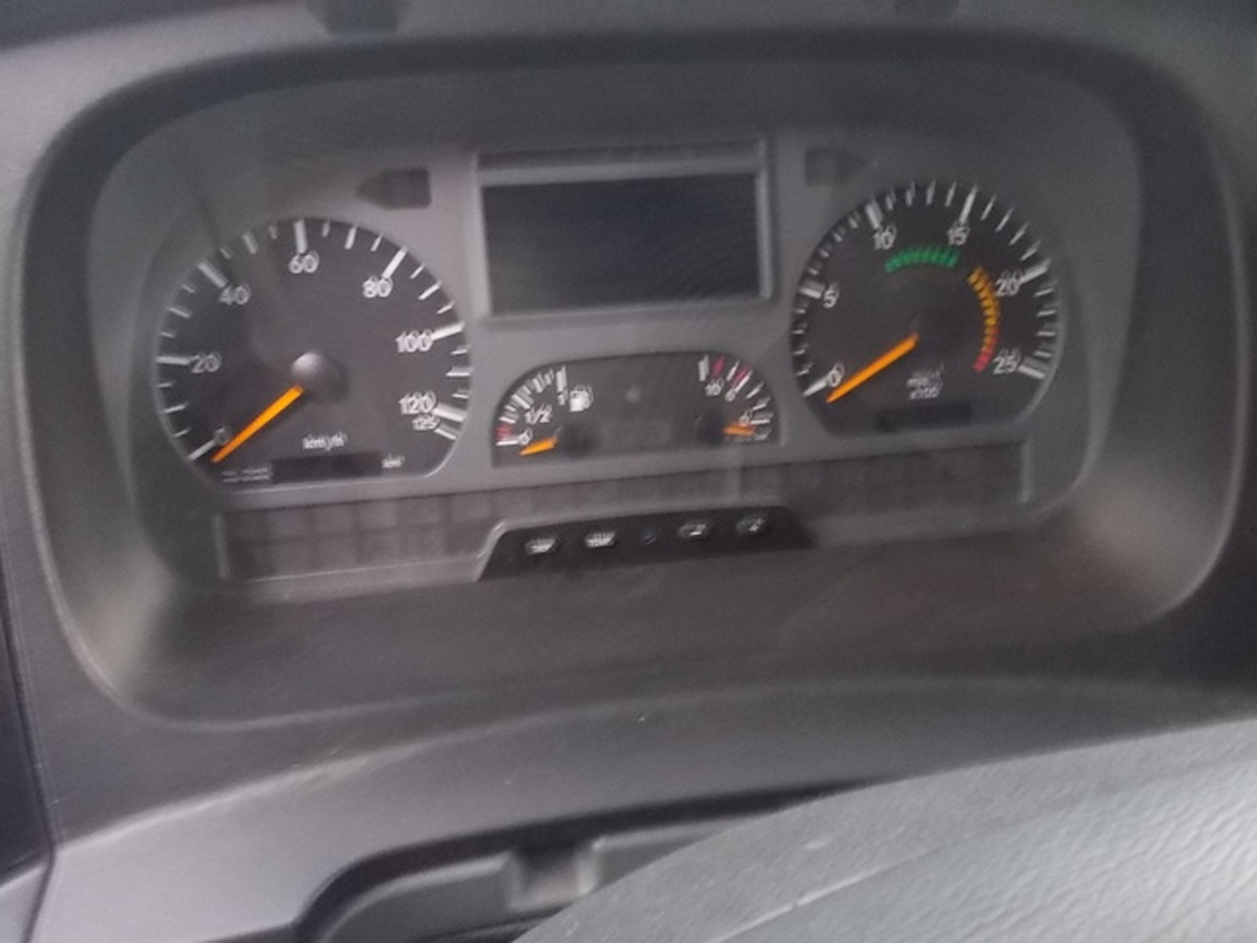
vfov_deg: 48.2
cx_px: 628
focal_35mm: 29
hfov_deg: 61.7
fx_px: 1053
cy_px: 472
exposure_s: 1/3
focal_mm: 4.1
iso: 400
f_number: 3.3
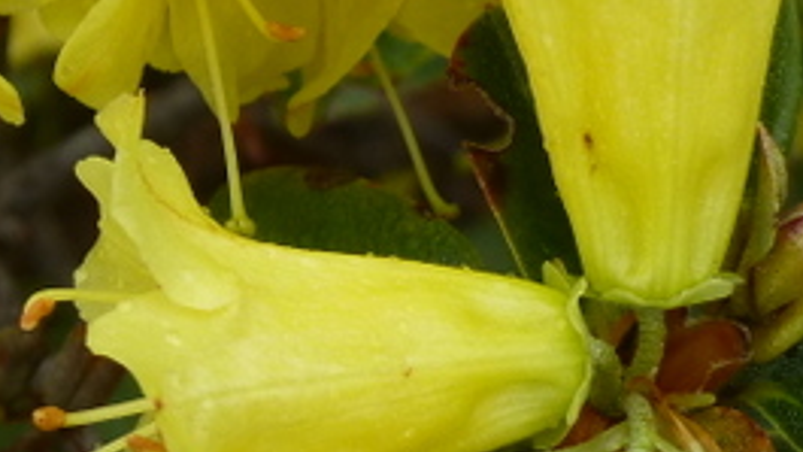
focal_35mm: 215
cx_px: -379
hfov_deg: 9.7
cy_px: 309
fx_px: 4577
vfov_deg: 5.6
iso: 100
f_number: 4.4
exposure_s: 1/320
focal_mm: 9
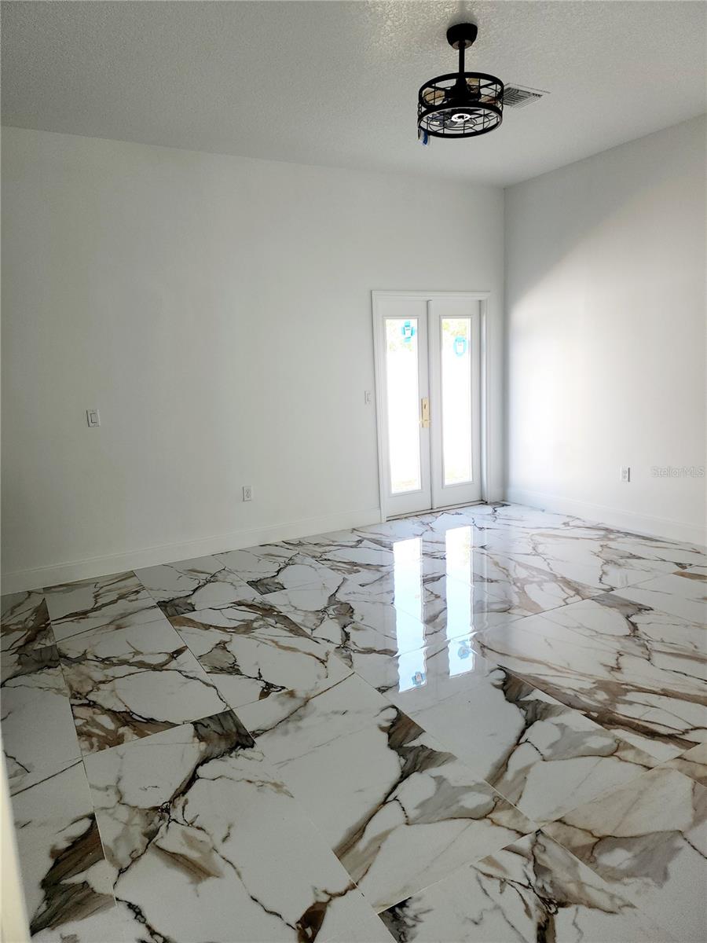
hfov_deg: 58.9
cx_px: 354
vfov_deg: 73.9
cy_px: 472
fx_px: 626
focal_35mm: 23
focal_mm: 6.4
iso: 16
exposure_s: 1/60.2
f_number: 1.8
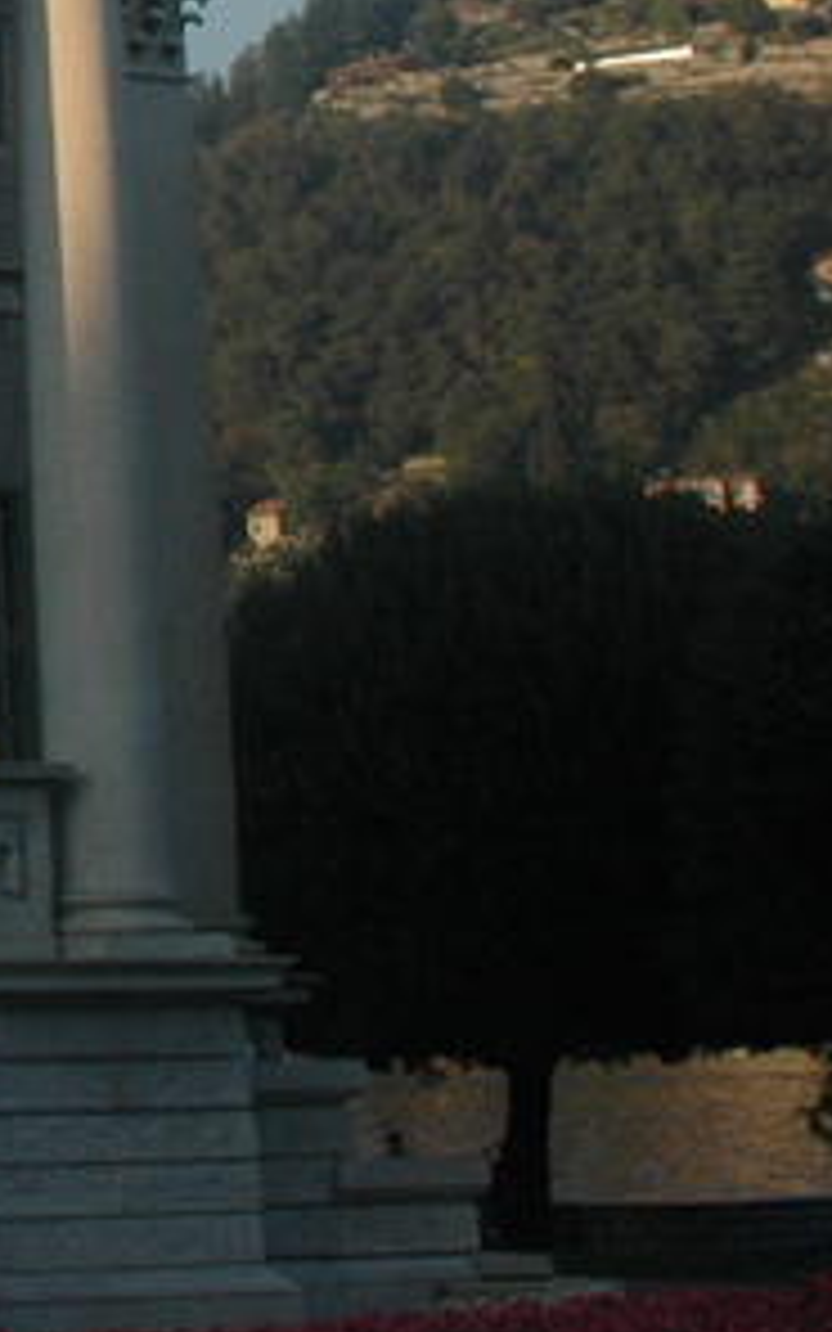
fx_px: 5514
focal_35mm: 152
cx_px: -1286
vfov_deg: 13.5
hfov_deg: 7.9
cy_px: -122
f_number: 9.5
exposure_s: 1/350
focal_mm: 28
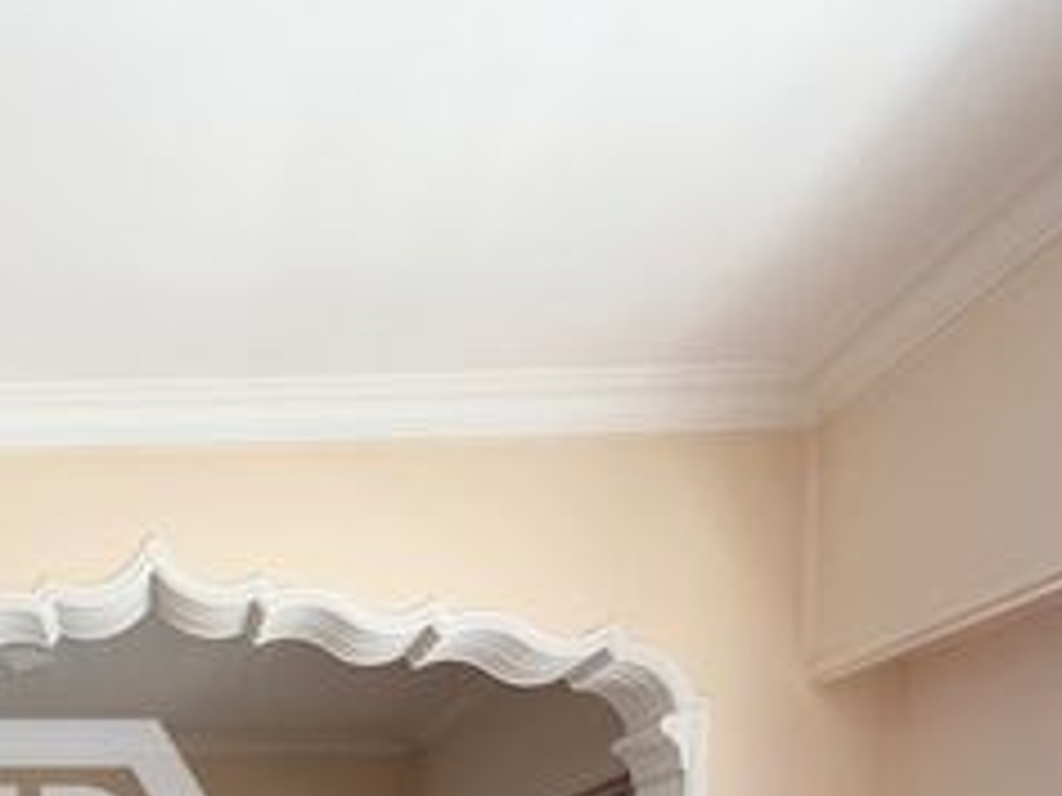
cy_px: 1057
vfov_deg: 29.6
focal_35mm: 38
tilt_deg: -3.9
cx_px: 104
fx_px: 1166
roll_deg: +0.7
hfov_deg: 44.5
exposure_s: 1/86
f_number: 2.2
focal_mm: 2.22
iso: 320
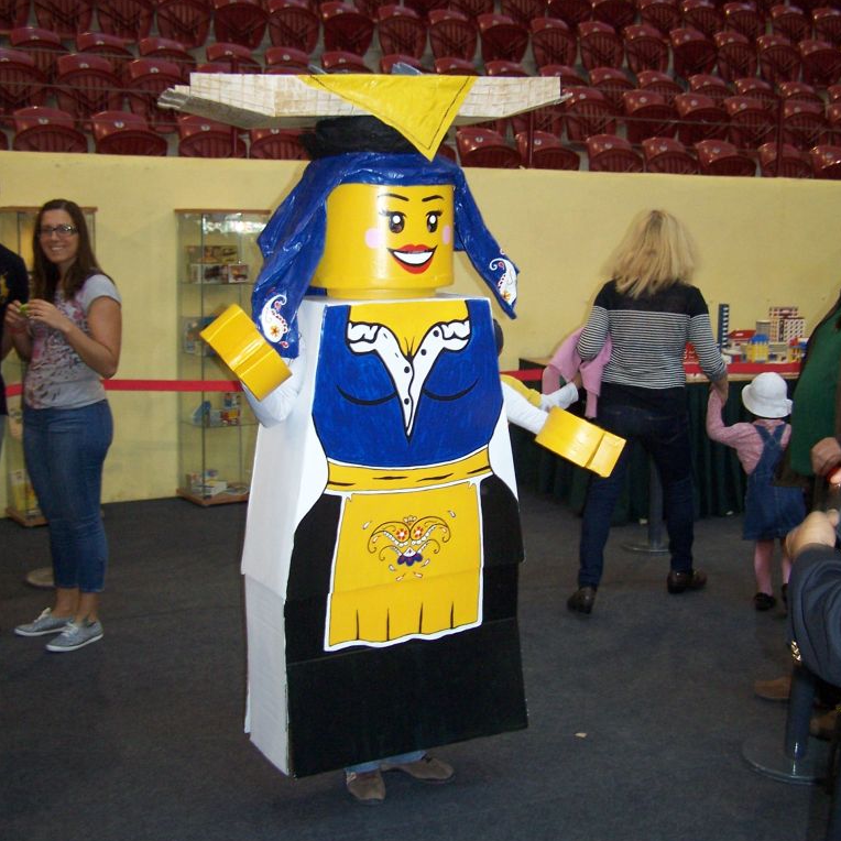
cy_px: 381
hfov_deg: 37.6
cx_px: 422
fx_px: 1237
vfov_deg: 37.5
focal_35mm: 45
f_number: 2.8
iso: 140
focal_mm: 6.3
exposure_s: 1/60
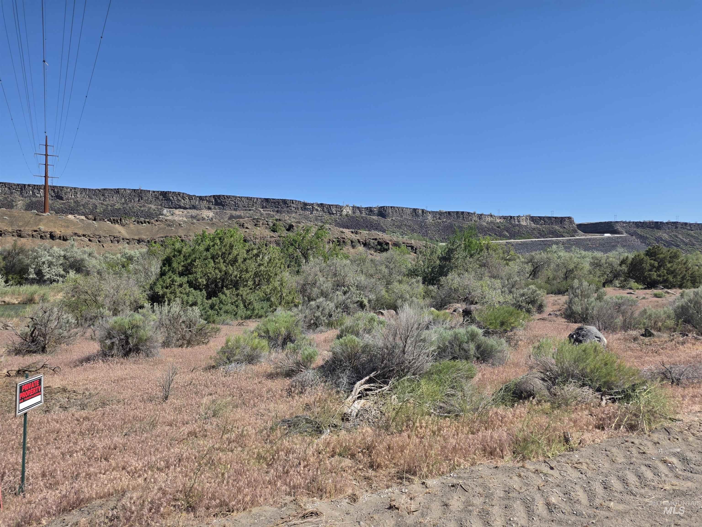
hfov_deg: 73.9
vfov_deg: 58.9
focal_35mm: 23
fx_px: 466
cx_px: 351
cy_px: 264
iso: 80
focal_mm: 6.25
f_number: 1.7
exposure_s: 1/6355
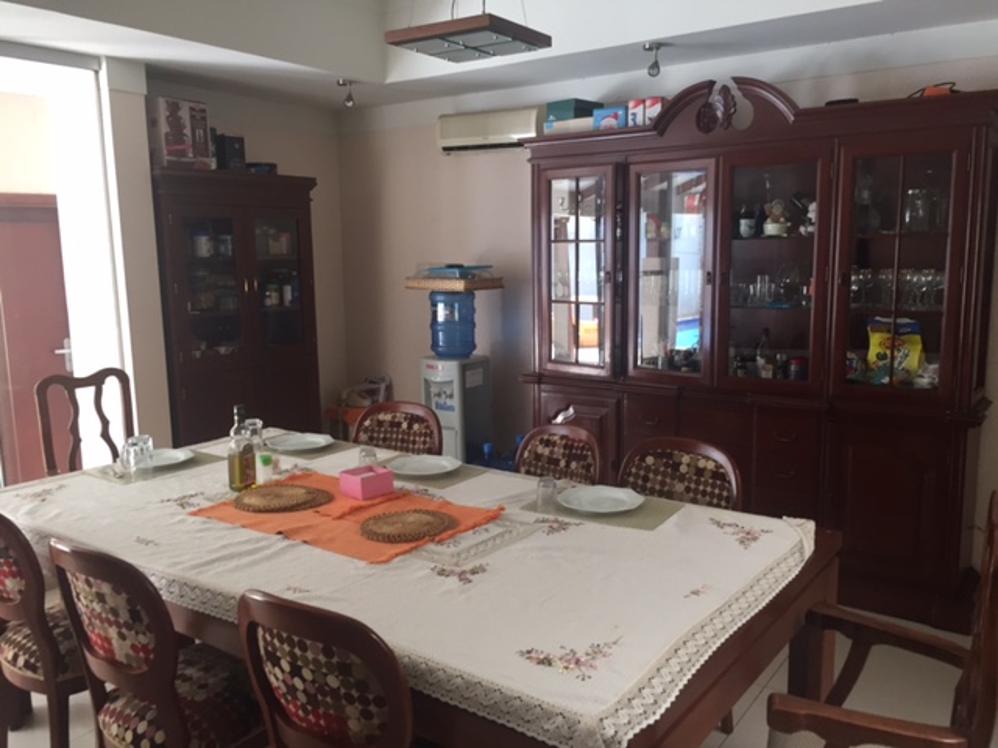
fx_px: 836
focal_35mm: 29
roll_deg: +0.1
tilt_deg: -6.8
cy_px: 374
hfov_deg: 61.7
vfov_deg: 48.2
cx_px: 499
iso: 50
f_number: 2.2
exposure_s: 1/33
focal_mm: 4.15
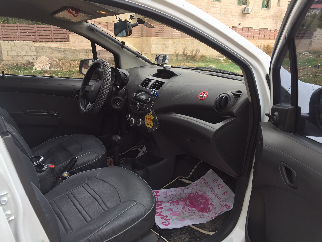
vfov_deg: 48.2
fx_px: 270
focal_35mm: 29
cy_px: 121
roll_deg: -1.4
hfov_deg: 61.7
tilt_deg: -16.6
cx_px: 161
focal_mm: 4.15
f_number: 2.2
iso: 32
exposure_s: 1/122
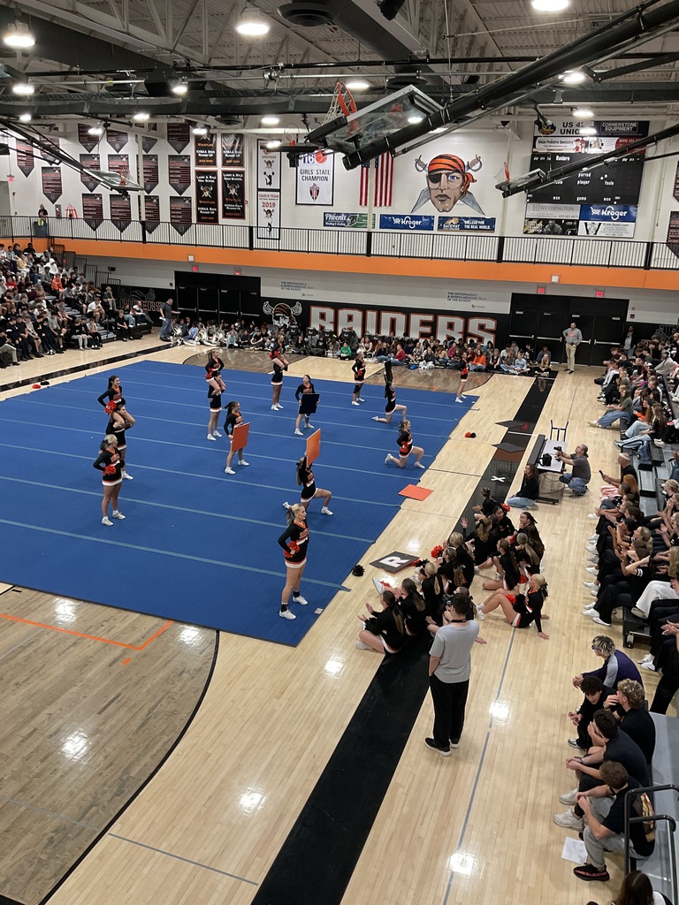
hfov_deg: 48.2
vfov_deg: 61.7
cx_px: 340
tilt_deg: -17.6
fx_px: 758
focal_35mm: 29
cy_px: 452
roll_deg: -4.0
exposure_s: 1/60
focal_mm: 3
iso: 64
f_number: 1.8
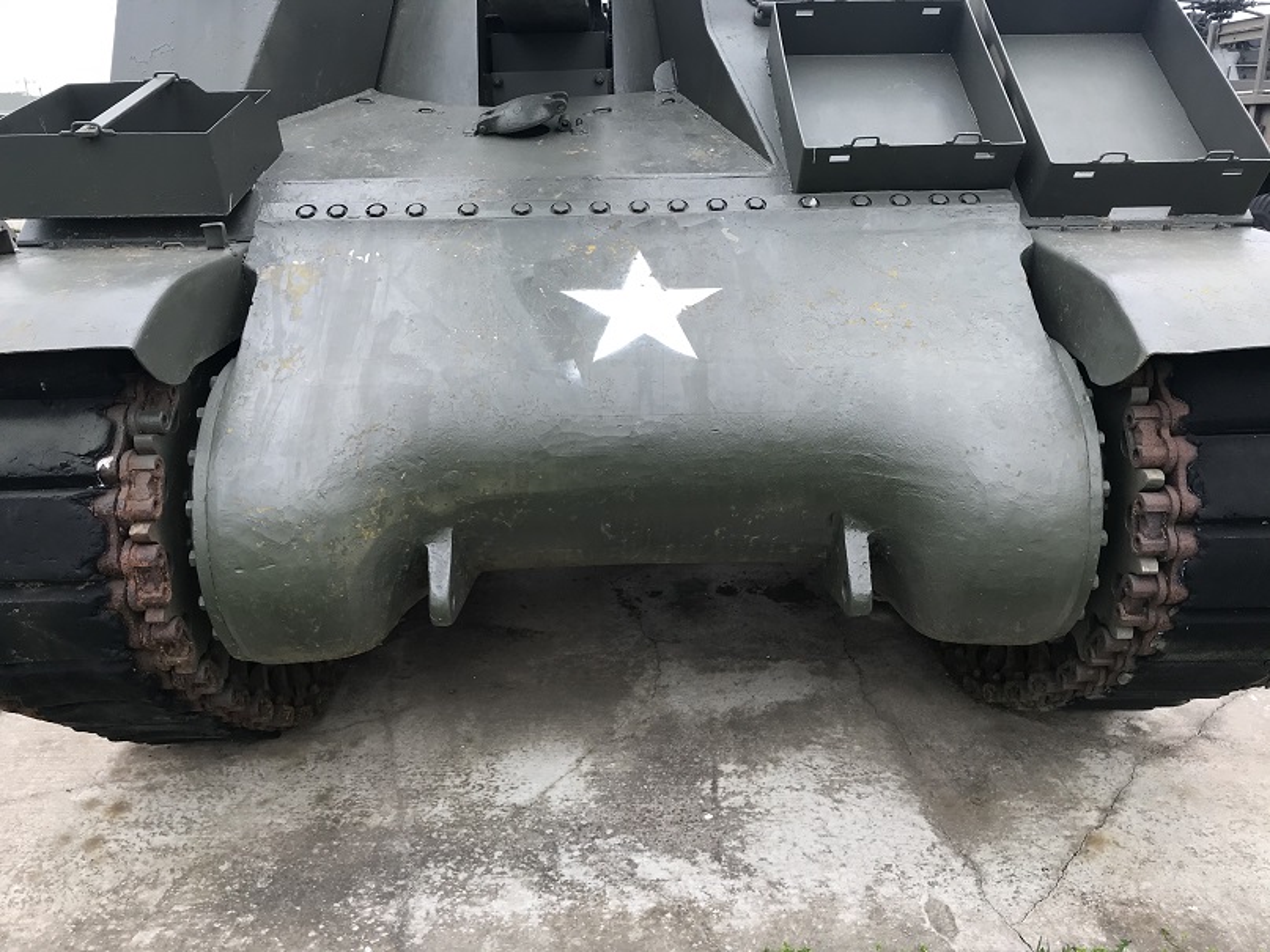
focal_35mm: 28
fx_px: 1027
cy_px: 476
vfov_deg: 49.7
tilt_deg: -18.0
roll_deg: -0.1
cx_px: 635
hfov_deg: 63.5
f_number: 1.8
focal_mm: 3.99
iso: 20
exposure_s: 1/435
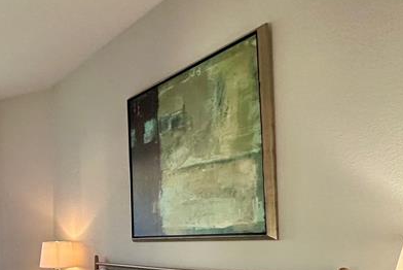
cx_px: -85
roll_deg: +1.2
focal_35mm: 38
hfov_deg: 37.6
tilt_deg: +0.2
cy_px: 242
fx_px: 426
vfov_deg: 33.3
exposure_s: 1/120
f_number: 2.2
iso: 200
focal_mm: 2.22
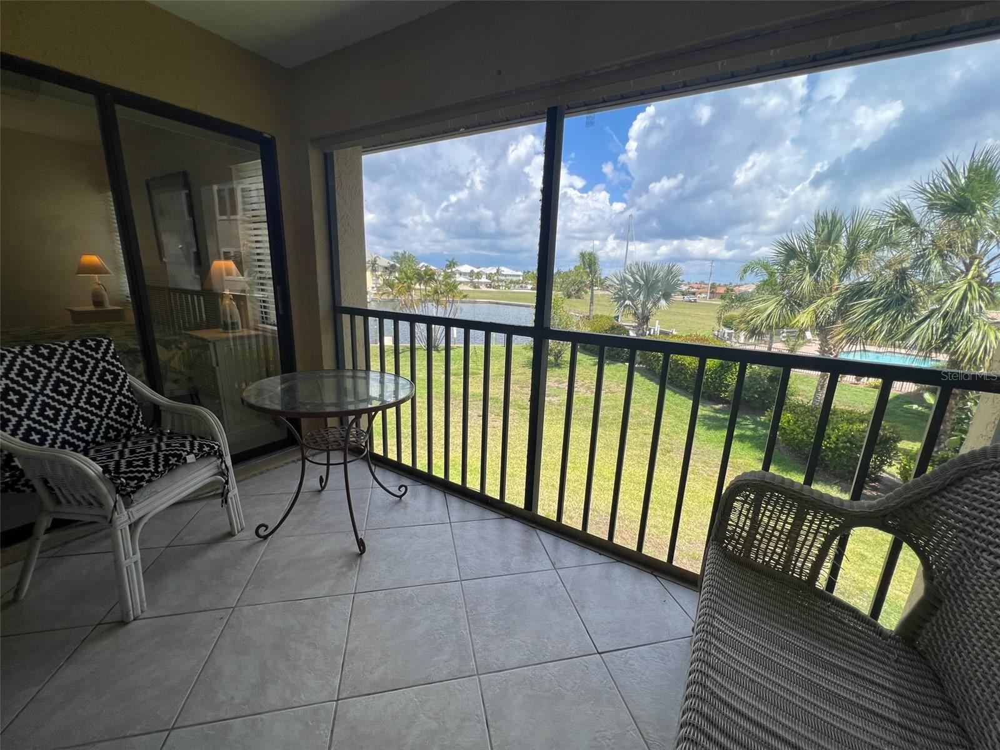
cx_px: 500
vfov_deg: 89.9
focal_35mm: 13
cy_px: 375
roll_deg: -1.9
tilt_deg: -13.5
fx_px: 376
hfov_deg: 106.2
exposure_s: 1/664
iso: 32
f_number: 1.8
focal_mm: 1.57
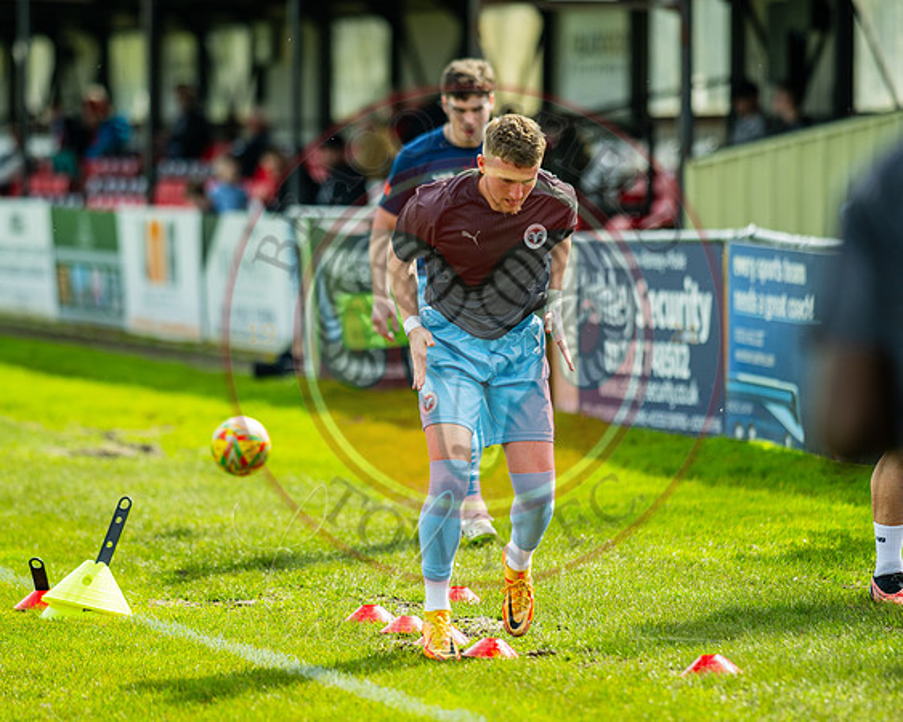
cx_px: 429
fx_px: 6080
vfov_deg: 6.8
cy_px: 361
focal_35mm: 228
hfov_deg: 8.5
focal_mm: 135
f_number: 1.8
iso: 100
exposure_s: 1/2000
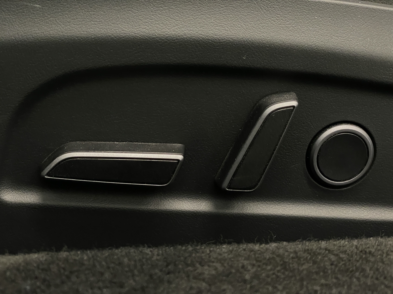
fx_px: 590
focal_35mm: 52
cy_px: 147
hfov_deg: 36.8
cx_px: 196
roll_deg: -2.7
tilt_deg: -15.6
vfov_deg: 28.0
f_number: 2
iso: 800
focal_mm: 6
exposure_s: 1/50
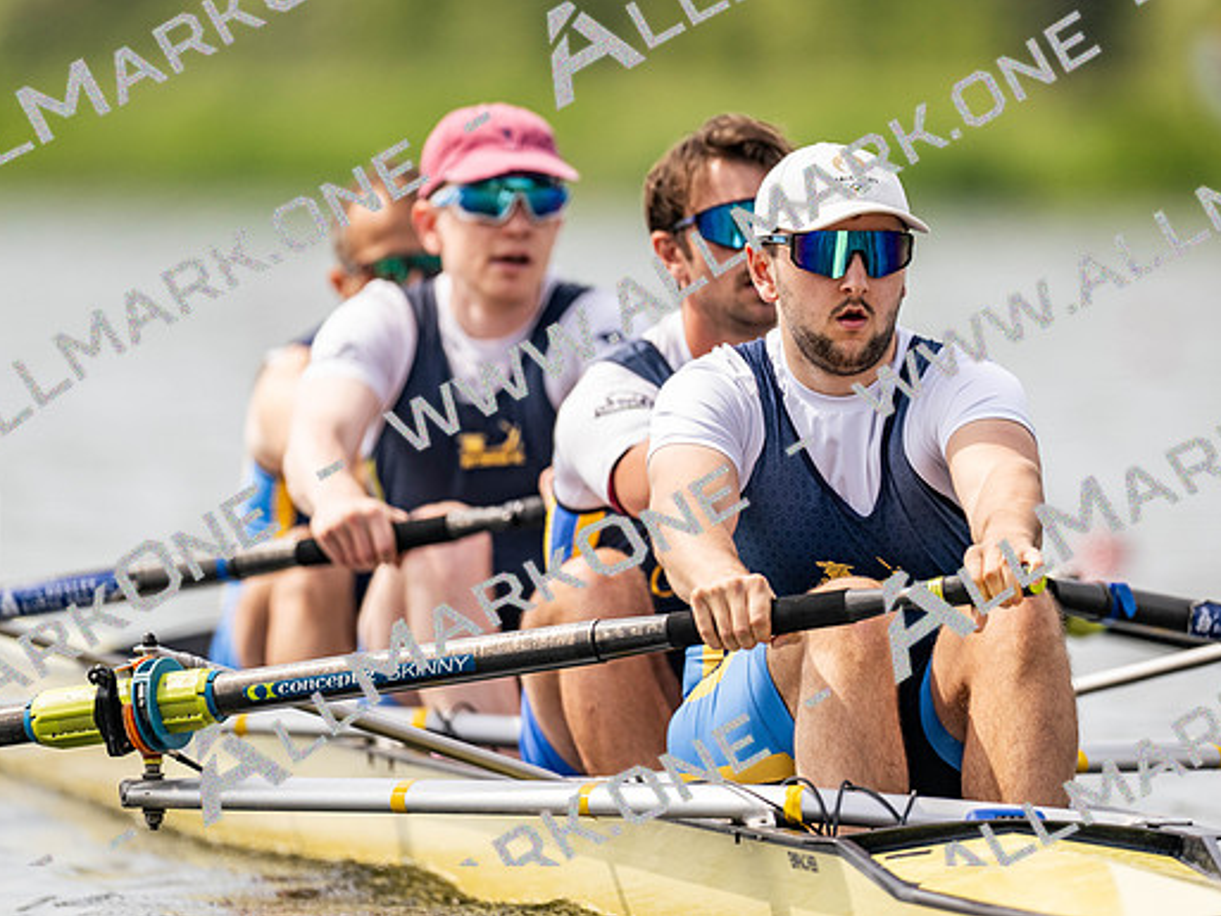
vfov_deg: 2.3
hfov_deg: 3.0
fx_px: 23003
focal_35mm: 652
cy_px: 458
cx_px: 678
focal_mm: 600
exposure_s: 1/2500
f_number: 4
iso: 360
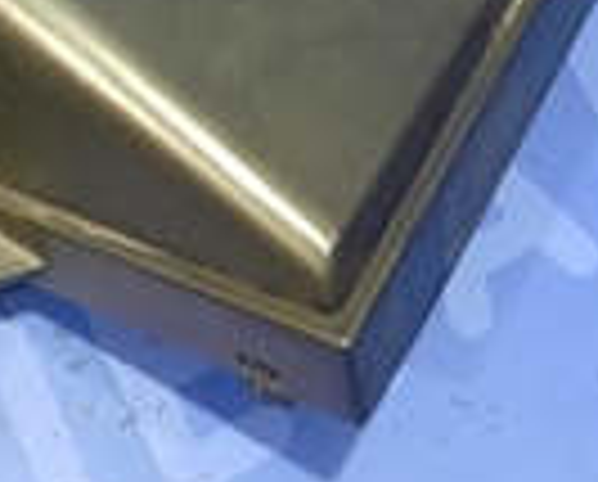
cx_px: -162
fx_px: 2075
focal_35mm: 117
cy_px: -176
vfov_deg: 12.7
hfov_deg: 15.7
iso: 400
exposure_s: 1/25
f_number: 2
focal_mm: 4.6
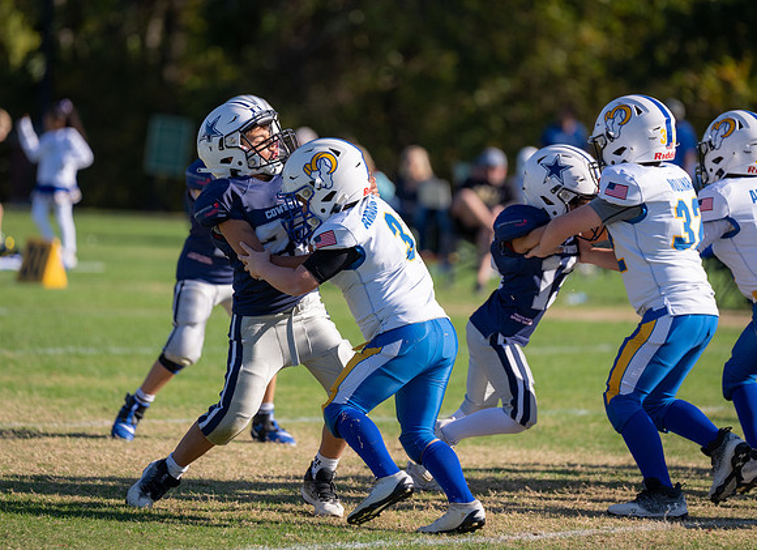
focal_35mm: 268
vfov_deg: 5.4
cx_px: 329
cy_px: 222
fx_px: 5804
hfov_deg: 7.5
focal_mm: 200
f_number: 2.8
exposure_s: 1/2500
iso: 100
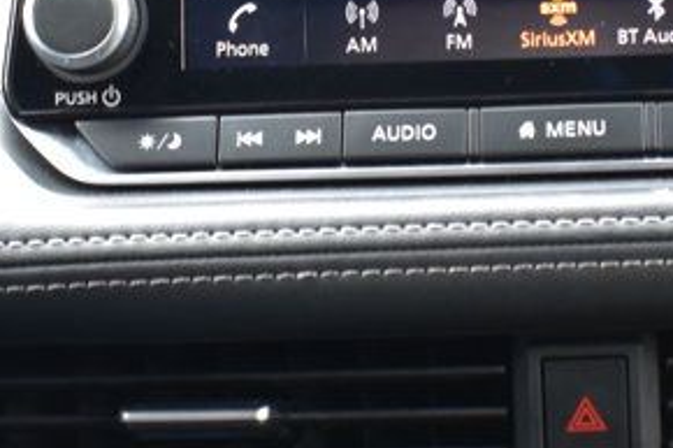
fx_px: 1980
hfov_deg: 19.0
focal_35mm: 106
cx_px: 576
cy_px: 125
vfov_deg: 12.9
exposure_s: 1/30
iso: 400
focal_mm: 20
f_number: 7.1
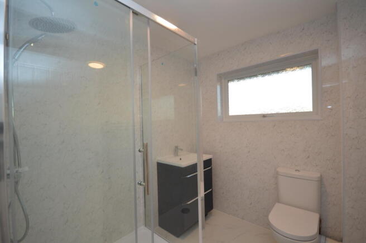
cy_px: 122
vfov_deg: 77.2
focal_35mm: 15
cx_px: 183
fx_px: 152
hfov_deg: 100.4
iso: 400
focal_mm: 10
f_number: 4.5
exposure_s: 1/80
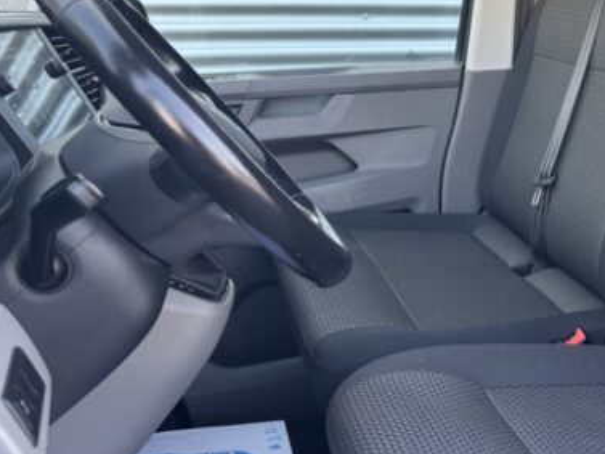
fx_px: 927
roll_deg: +0.4
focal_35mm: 53
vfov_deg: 27.2
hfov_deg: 33.5
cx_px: 586
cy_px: 125
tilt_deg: -8.4
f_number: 1.6
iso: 64
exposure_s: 1/121
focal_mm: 5.96
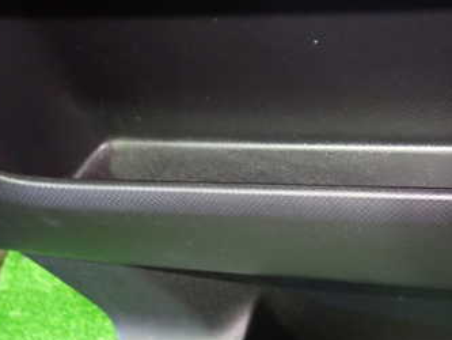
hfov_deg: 41.6
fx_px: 588
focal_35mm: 45
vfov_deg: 32.1
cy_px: 207
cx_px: 299
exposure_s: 1/15
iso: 800
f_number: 2
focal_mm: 4.5
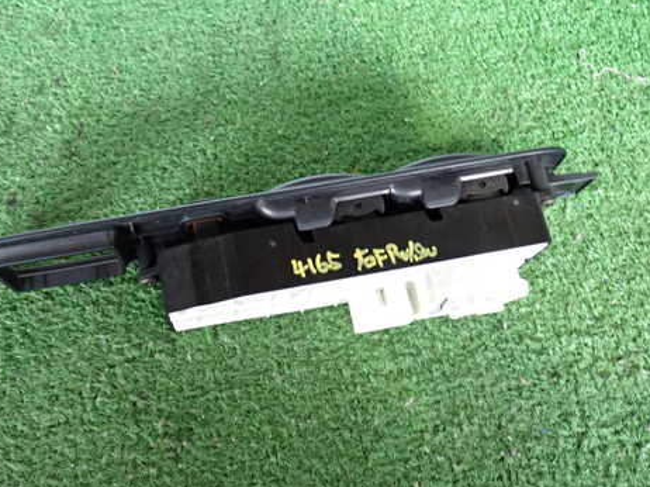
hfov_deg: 47.7
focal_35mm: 39
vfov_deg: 36.8
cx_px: 266
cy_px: 235
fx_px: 732
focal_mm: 5.4
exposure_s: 1/30
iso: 400
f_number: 2.3
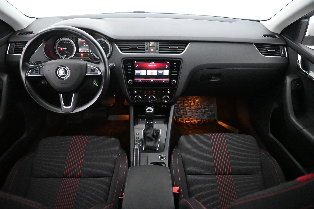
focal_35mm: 24
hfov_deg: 73.7
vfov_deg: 53.1
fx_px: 209
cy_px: 104
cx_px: 157
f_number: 3.5
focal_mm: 16
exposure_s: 1/60
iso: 10000
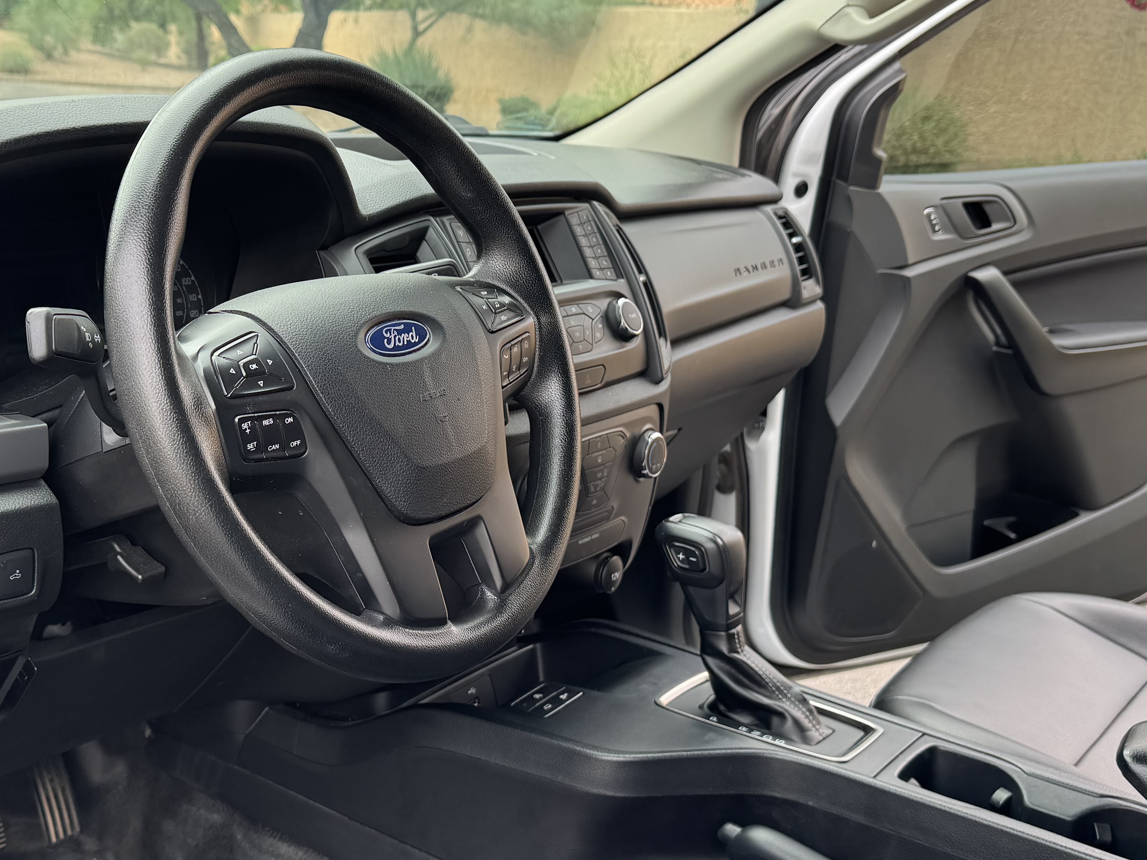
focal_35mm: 41
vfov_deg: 35.1
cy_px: 446
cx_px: 342
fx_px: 1359
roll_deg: -1.9
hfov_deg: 44.8
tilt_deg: -17.0
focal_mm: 6.76
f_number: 1.78
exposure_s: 1/360
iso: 80
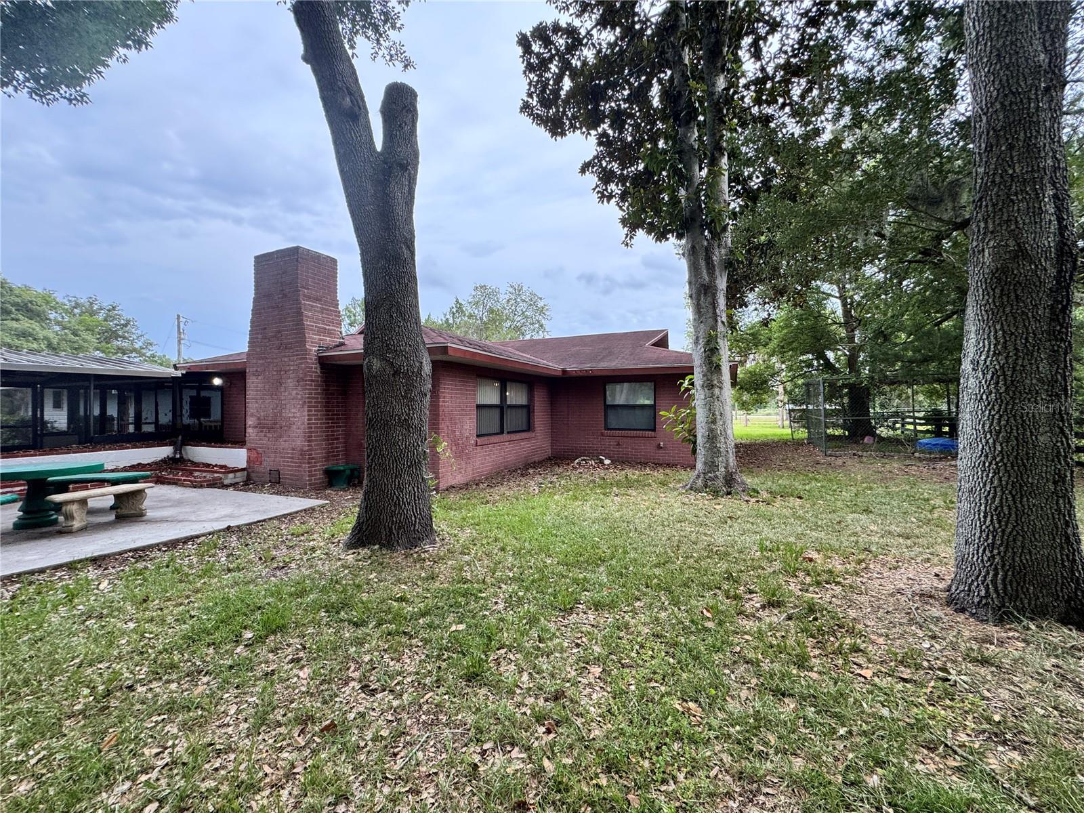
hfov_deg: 102.1
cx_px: 542
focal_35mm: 14
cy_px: 406
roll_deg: -0.3
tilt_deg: +0.3
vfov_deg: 85.7
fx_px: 438
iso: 100
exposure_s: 1/99
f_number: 2.2
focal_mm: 2.22
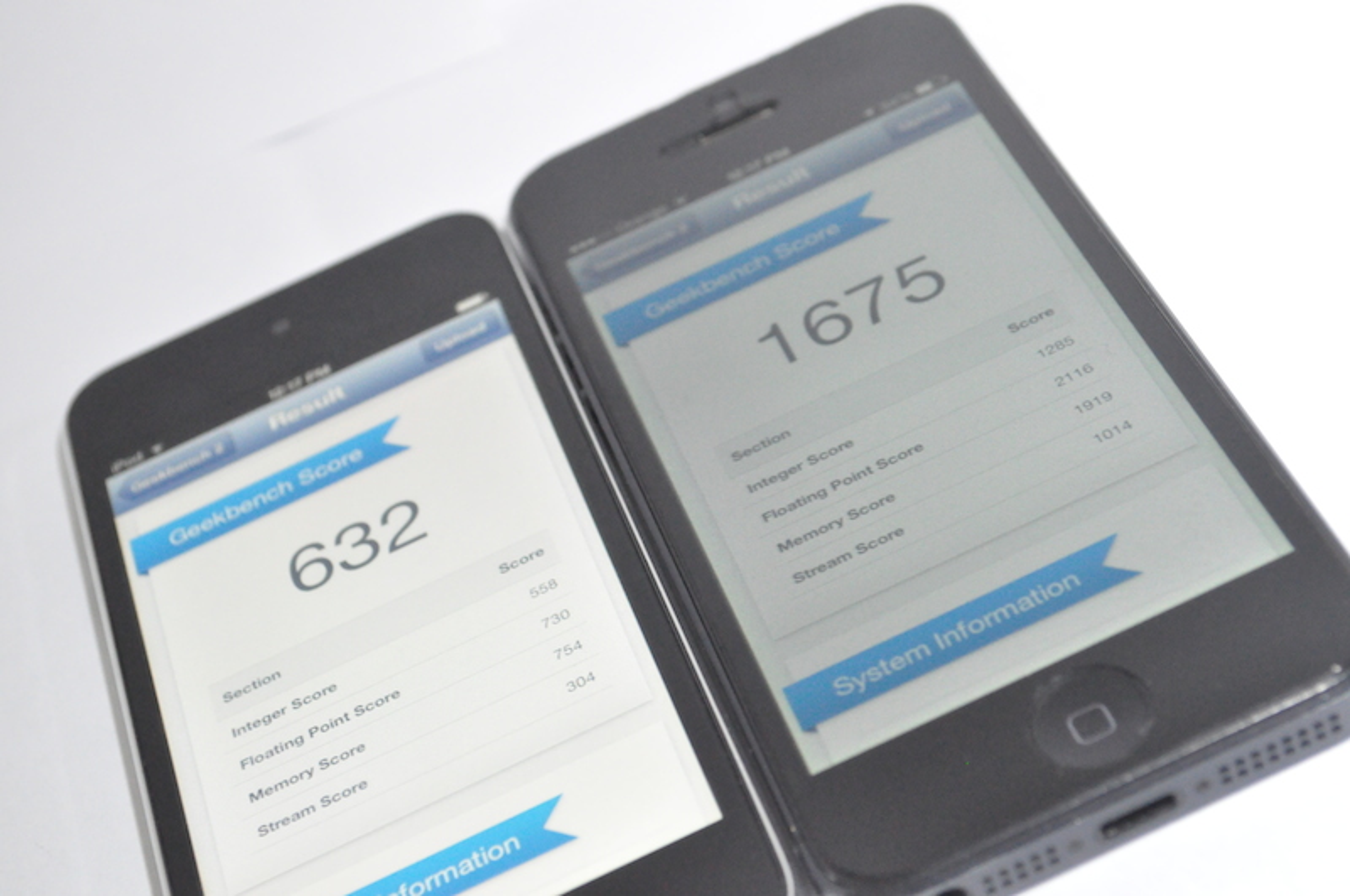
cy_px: 448
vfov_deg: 18.1
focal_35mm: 75
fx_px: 2808
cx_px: 675
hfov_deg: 27.0
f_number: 9
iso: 4000
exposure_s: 1/60
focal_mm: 50
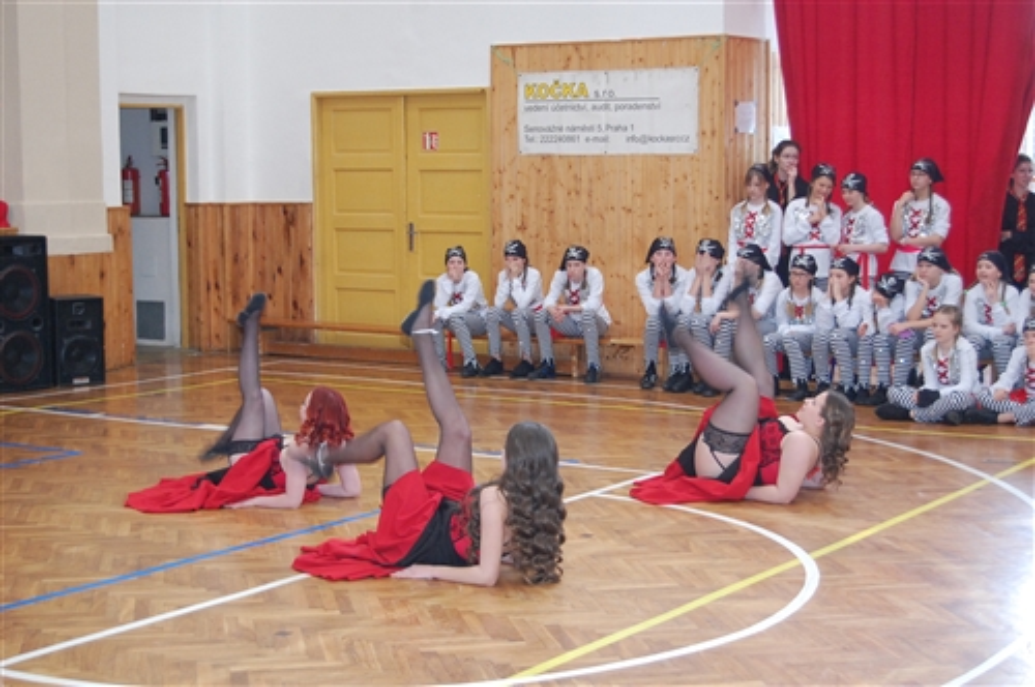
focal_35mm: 63
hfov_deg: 31.9
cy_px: 344
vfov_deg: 21.5
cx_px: 518
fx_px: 1809
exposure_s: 1/60
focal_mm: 42
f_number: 5.3
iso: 1250
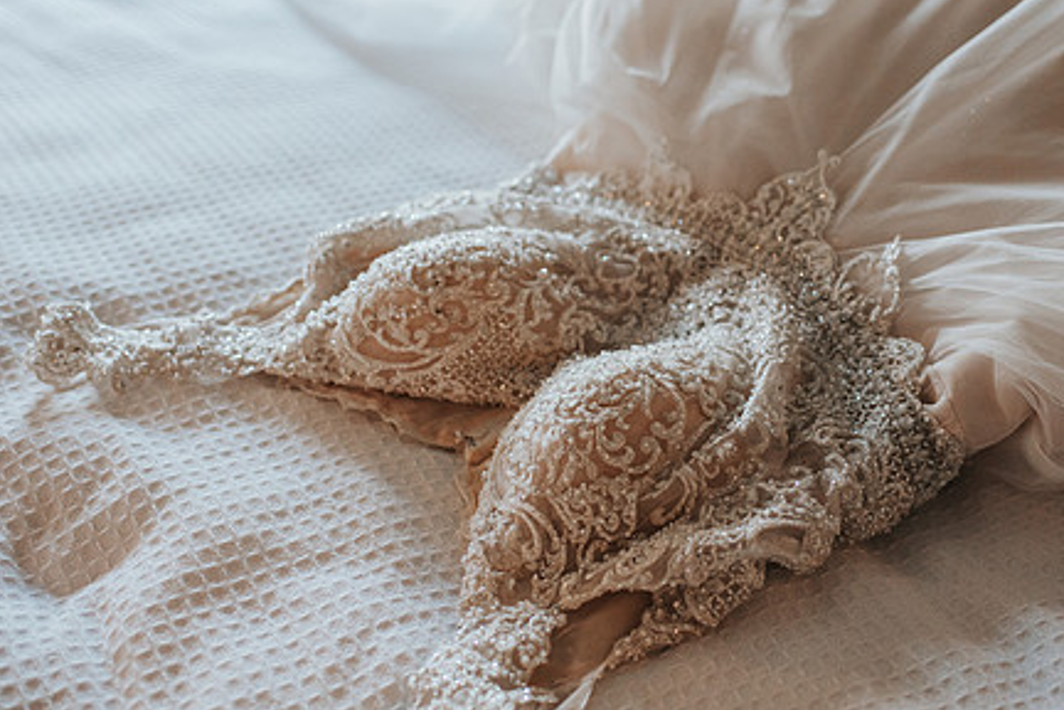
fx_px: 1389
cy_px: 346
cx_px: 635
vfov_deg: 28.6
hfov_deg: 41.7
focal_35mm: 47
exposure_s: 1/640
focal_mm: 35
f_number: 2.5
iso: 2500
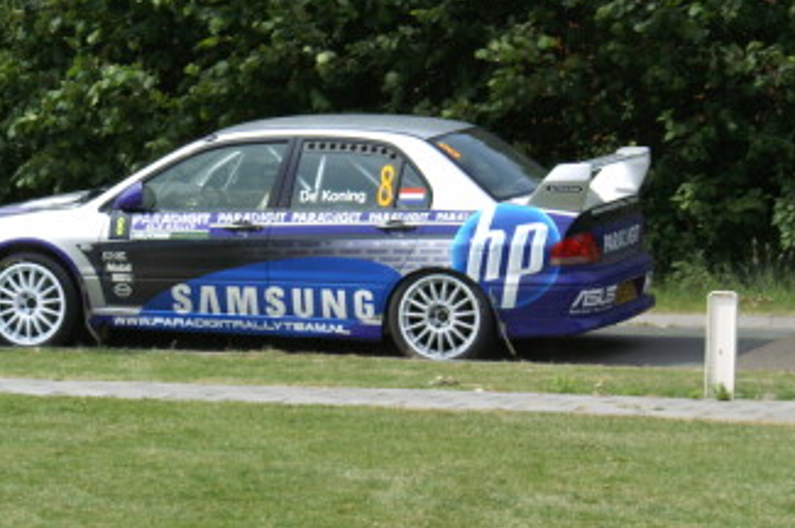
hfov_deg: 10.6
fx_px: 4280
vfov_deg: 7.1
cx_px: 294
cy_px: 202
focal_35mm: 194
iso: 800
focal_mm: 70
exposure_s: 1/1000
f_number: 10
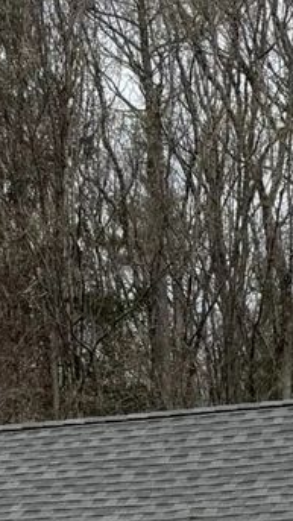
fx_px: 1436
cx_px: 235
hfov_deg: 11.6
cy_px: 936
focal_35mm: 104
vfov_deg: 17.0
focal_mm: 6.76
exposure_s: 1/3584
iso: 80
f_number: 1.78
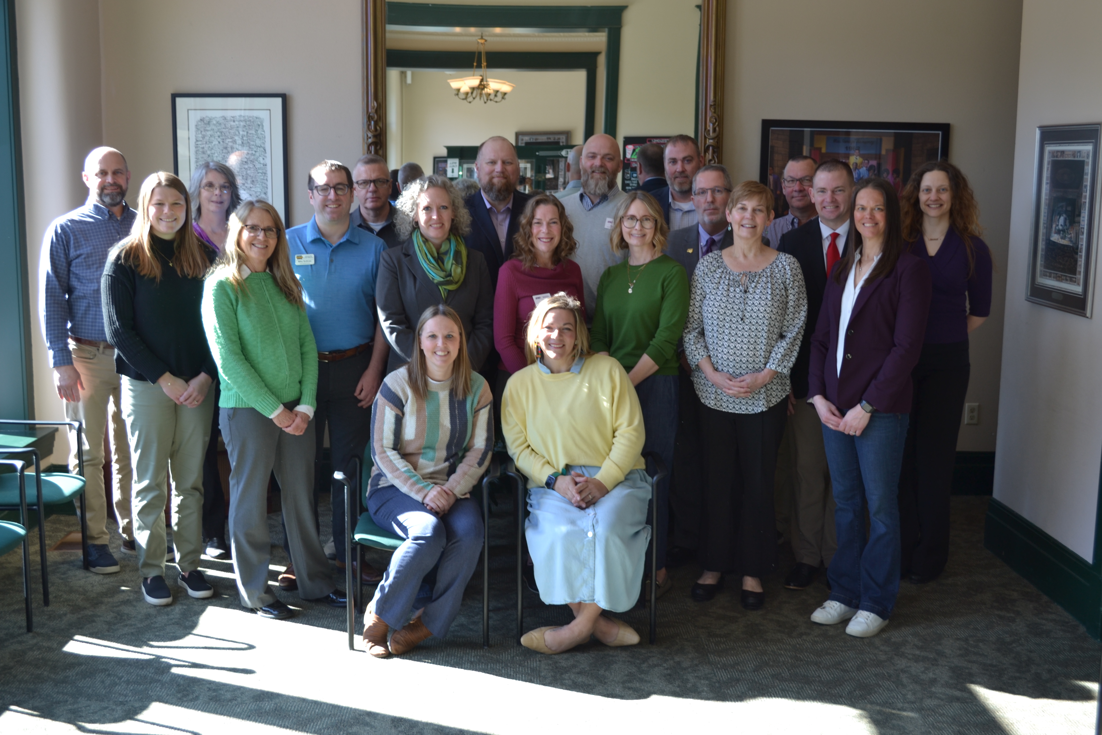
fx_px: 1286
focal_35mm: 42
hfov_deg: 46.4
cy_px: 368
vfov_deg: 31.9
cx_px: 551
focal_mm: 28
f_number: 4.5
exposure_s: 1/30
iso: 100
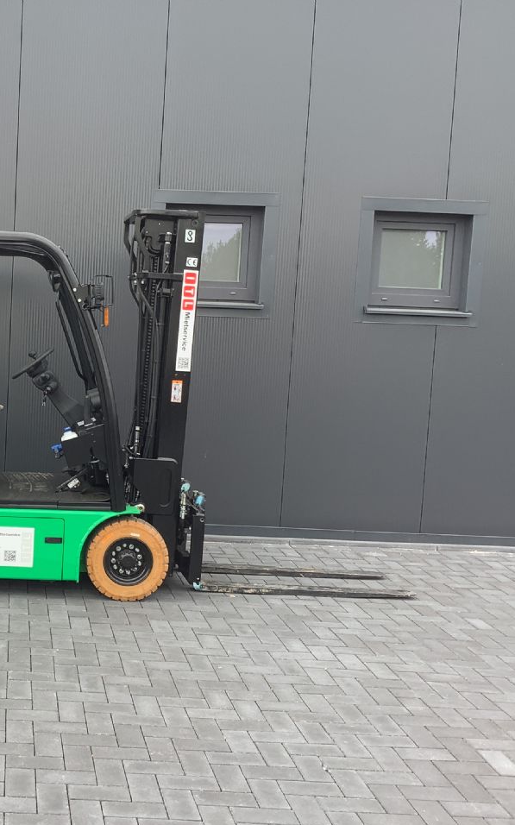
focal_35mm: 44
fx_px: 989
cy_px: 413
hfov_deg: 27.8
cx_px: 27
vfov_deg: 45.3
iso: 25
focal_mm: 3.3
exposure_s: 1/120
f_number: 2.4
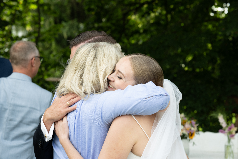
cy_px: 80
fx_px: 562
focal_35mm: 85
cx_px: 119
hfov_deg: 23.9
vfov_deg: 16.1
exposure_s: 1/100
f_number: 5.6
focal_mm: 85
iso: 160
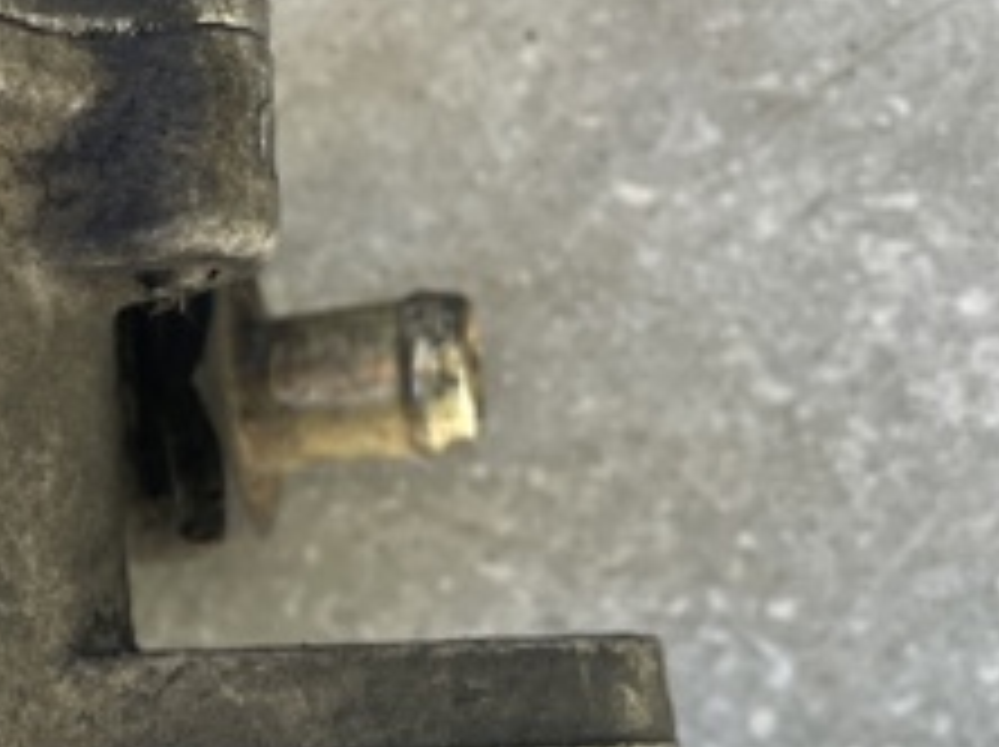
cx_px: -288
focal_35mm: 75
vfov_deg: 19.4
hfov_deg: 23.2
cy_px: 623
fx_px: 2162
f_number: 1.6
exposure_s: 1/121
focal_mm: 4.2
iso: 64
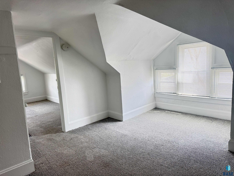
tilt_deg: -8.3
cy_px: 88
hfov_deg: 71.6
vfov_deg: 56.8
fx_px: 162
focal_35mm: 24
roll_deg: +4.1
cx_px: 117
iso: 200
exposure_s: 1/96
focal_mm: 6.76
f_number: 1.78
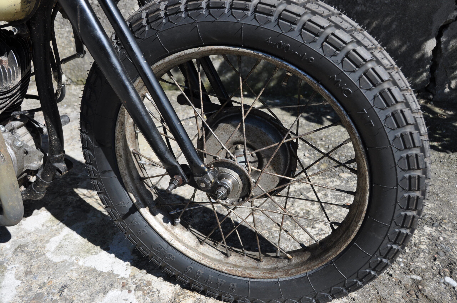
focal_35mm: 33
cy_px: 152
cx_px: 228
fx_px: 418
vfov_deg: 39.9
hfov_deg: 57.3
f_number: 5.6
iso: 200
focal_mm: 22
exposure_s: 1/800
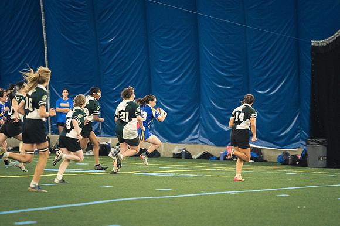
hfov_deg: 6.9
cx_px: 170
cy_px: 113
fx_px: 2832
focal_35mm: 300
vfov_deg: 4.6
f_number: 2.8
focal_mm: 200
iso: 12800
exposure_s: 1/400
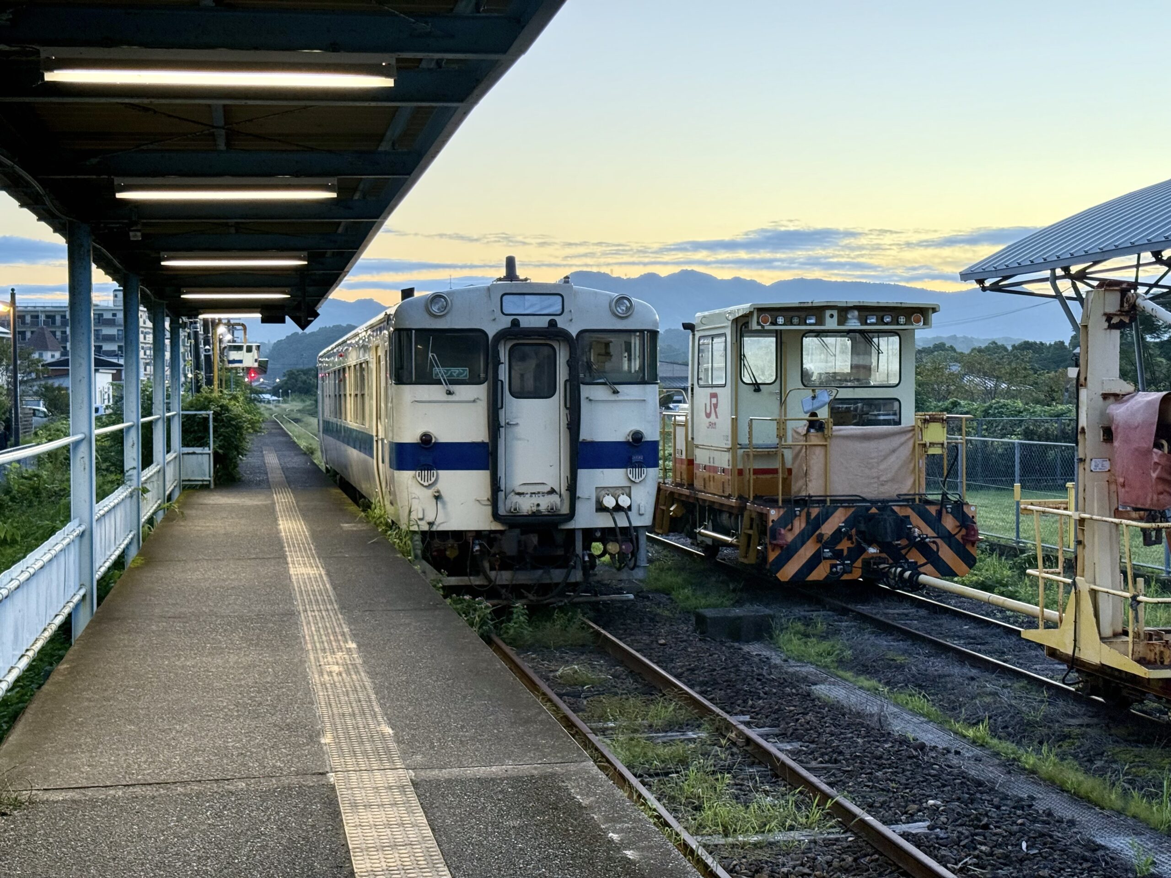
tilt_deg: -1.5
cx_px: 586
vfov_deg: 30.3
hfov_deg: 39.7
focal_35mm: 48
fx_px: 1624
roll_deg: +0.3
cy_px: 439
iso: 200
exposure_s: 1/60
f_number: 1.78
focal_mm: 6.76
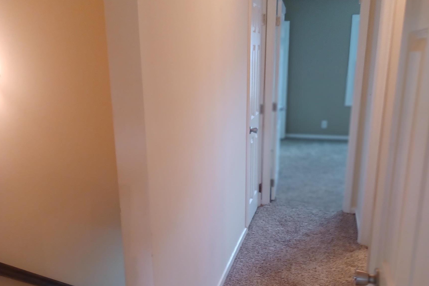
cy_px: 170
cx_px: 215
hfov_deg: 54.4
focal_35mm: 35
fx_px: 417
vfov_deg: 37.7
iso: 500
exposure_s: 1/25
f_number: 1.8
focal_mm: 4.6
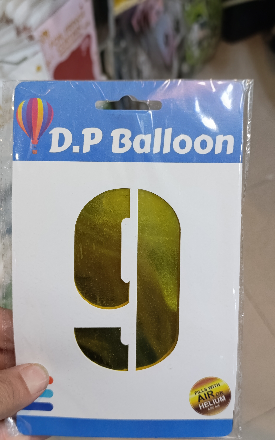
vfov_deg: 41.1
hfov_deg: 26.3
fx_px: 588
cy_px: 221
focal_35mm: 49
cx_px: 140
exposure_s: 1/100
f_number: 1.6
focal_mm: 6.14
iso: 1250
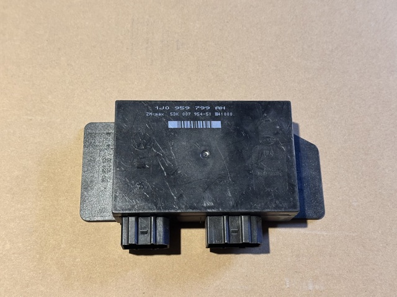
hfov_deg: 39.7
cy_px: 148
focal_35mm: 48
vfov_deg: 30.2
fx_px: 550
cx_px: 198
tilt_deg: -71.7
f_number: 1.78
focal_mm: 6.86
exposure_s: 1/35
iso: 500
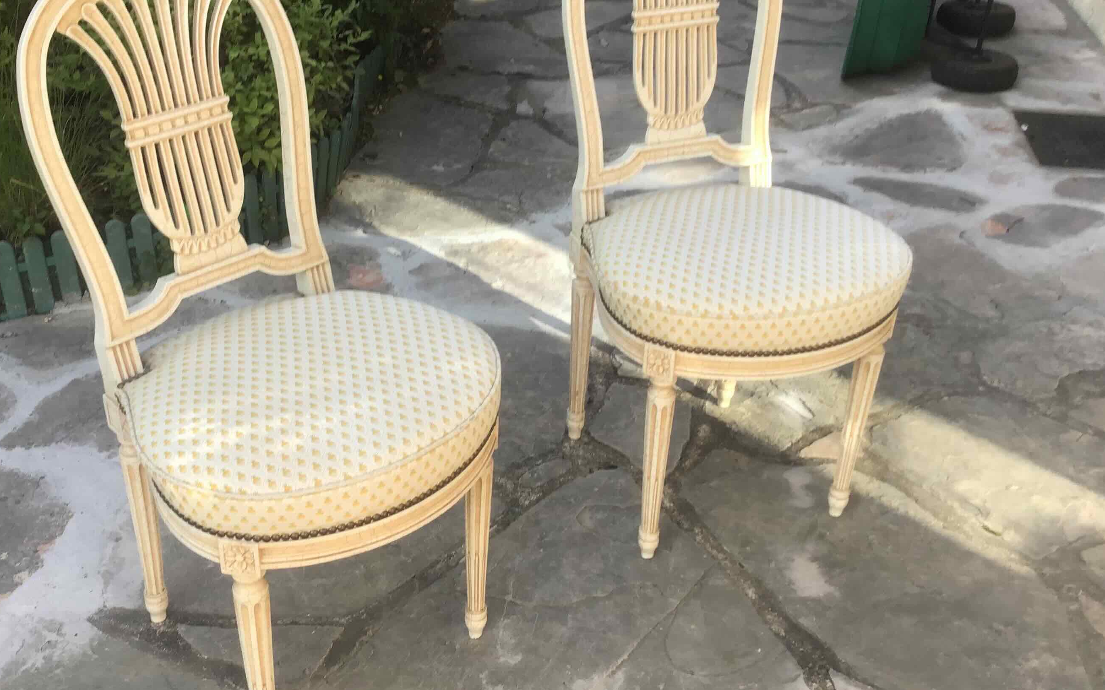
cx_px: 481
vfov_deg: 31.2
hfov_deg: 48.1
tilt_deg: -32.5
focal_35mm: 41
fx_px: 1235
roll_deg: -1.2
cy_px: 307
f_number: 2.4
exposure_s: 1/146
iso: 25
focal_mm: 3.3
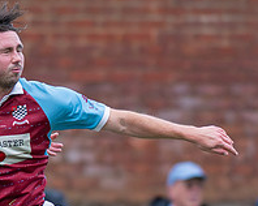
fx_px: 15760
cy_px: 284
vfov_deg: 0.7
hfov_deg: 0.9
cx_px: 97
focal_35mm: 2066
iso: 1600
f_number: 2.8
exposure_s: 1/1250
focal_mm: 300
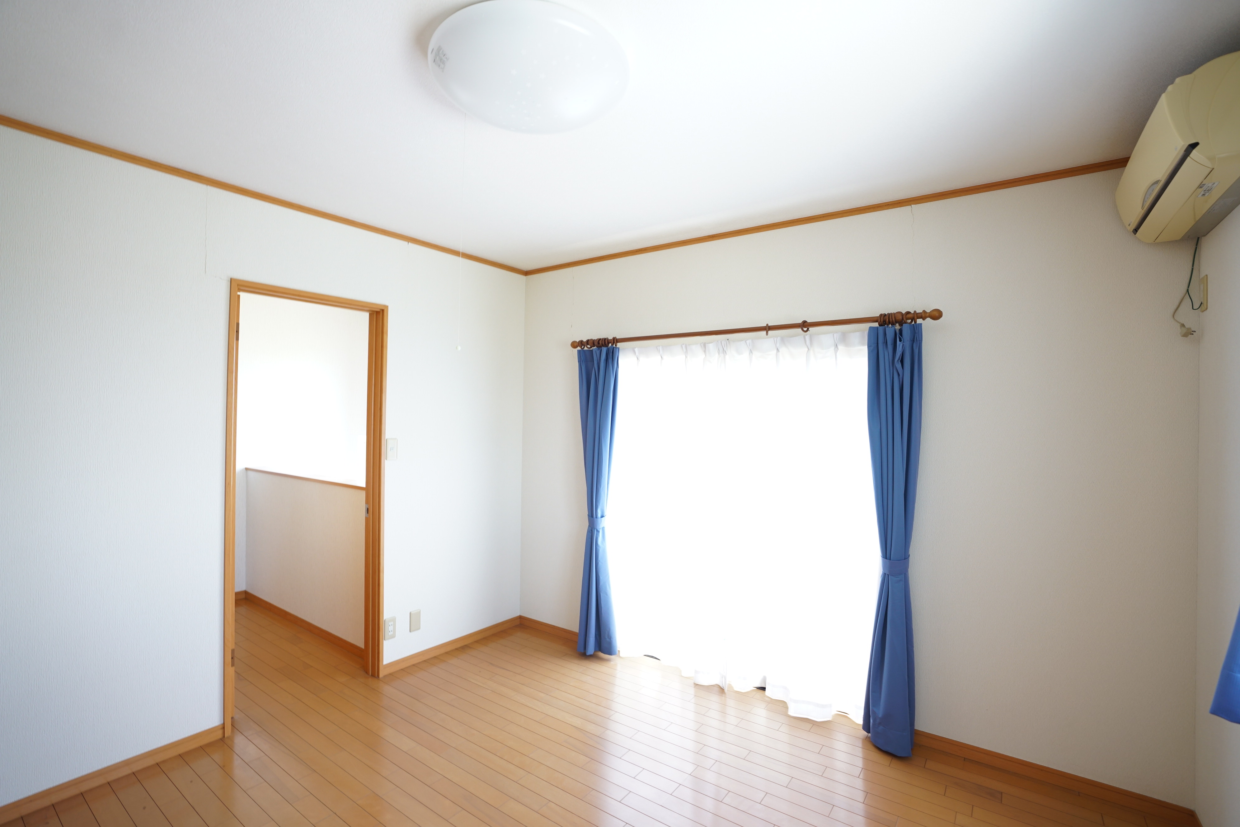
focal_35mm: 16
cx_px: 620
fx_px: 551
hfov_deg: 96.7
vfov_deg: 73.7
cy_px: 414
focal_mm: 16
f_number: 4.5
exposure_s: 1/40
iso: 800
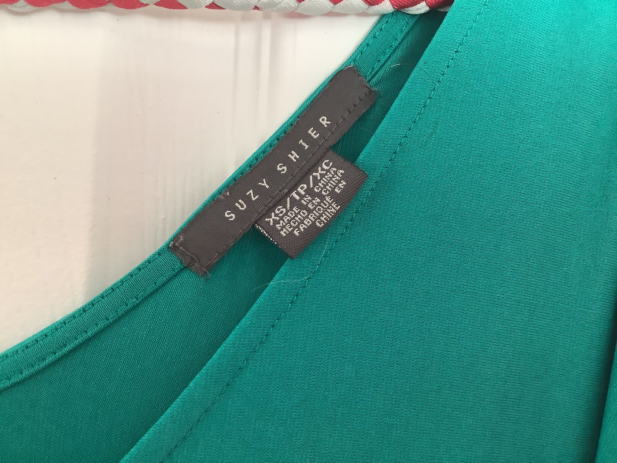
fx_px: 553
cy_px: 232
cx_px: 308
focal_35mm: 31
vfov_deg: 45.4
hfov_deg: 58.4
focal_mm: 3.3
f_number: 2.4
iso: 200
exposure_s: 1/60
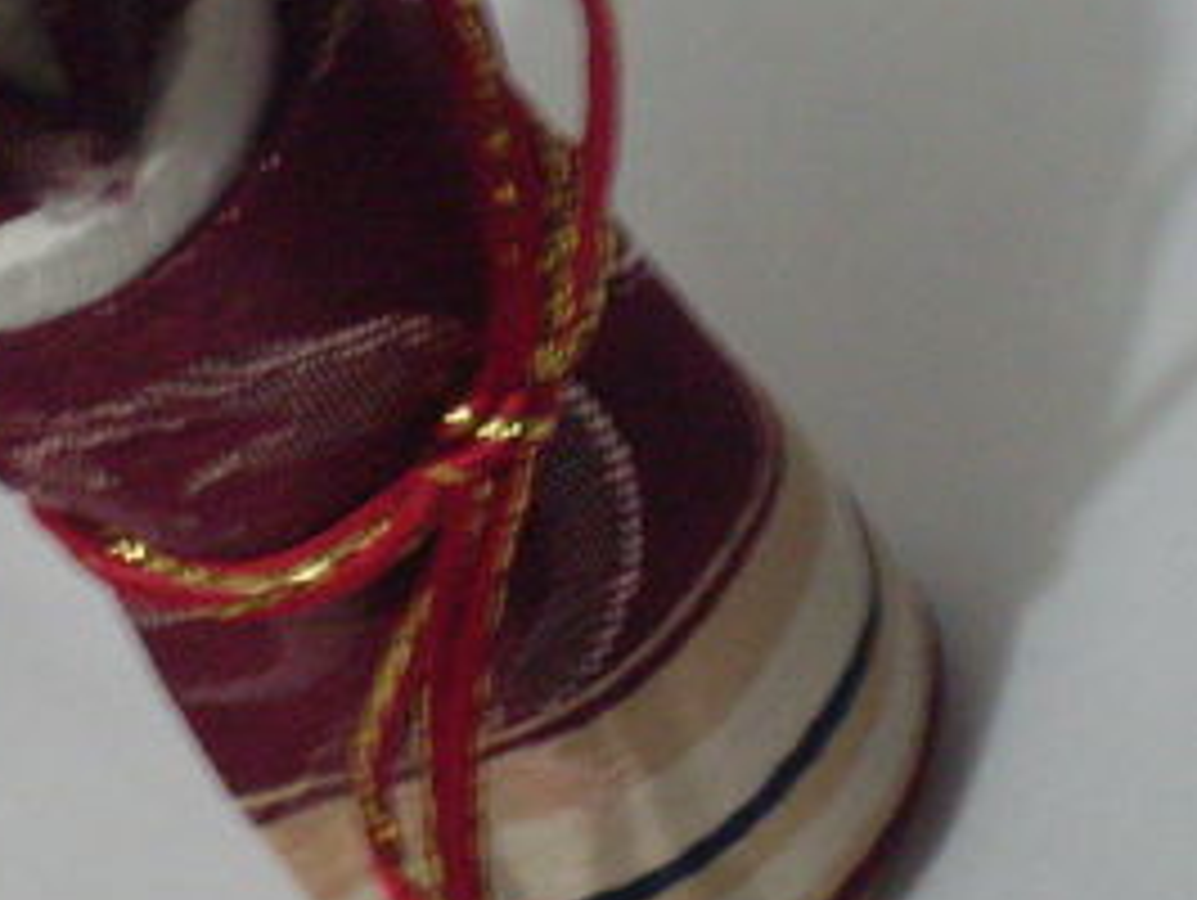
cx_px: 220
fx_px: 7649
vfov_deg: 6.7
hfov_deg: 8.9
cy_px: 99
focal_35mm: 221
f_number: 4.4
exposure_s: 1/8
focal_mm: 15.3
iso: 200
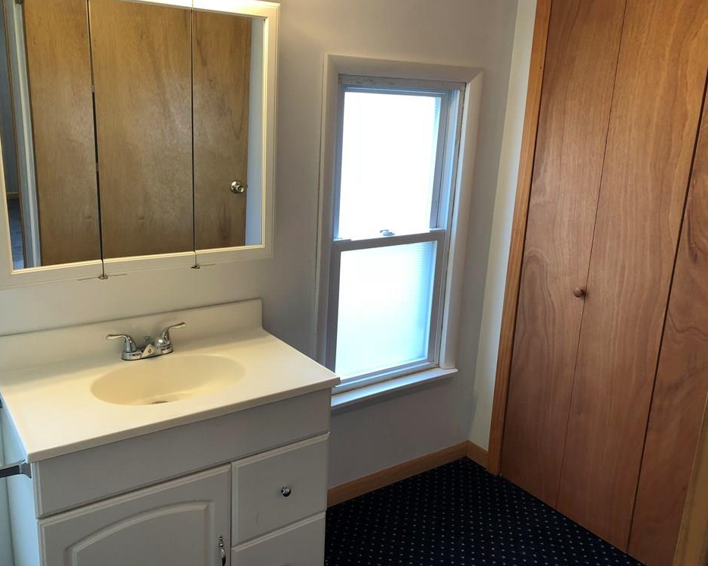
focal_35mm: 30
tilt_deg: -15.5
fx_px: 628
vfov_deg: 48.5
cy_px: 277
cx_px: 350
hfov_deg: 58.8
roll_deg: -1.8
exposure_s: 1/30
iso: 32
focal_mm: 3.99
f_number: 1.8
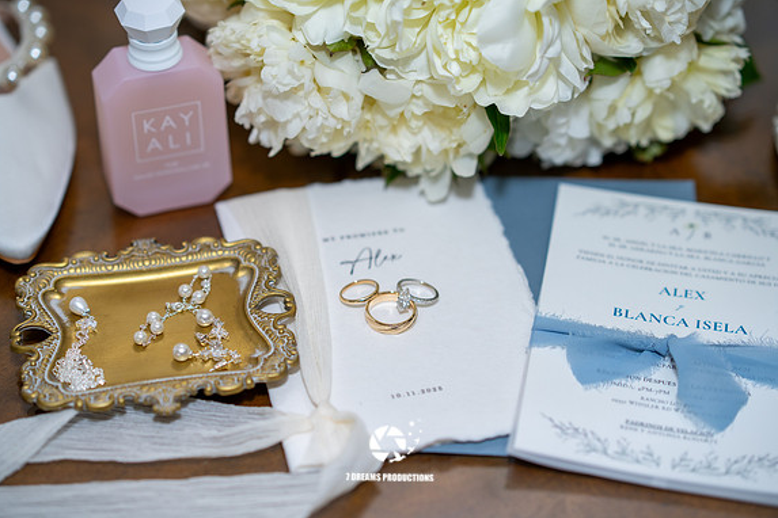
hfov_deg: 23.6
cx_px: 390
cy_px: 261
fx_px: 1858
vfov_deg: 15.9
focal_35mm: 86
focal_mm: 85
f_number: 2
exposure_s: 1/125
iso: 320
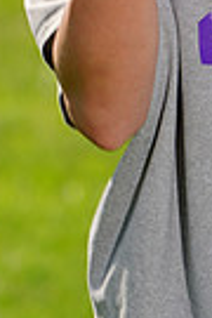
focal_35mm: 1021
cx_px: 270
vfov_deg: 2.0
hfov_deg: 1.3
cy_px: -271
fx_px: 9018
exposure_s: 1/200
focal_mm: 238
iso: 64
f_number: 7.1
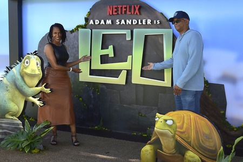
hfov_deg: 54.4
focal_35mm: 35
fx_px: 236
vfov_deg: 37.9
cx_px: 122
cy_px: 81
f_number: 7.1
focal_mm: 35
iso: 125
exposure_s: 1/250
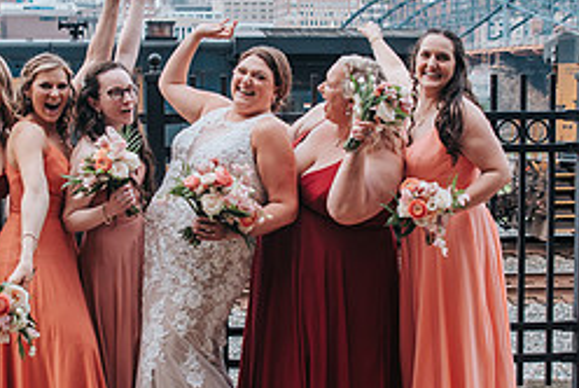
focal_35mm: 68
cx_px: 258
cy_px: 171
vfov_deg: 20.1
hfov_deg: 29.6
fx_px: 1095
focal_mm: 24
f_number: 4
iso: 100
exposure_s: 1/320
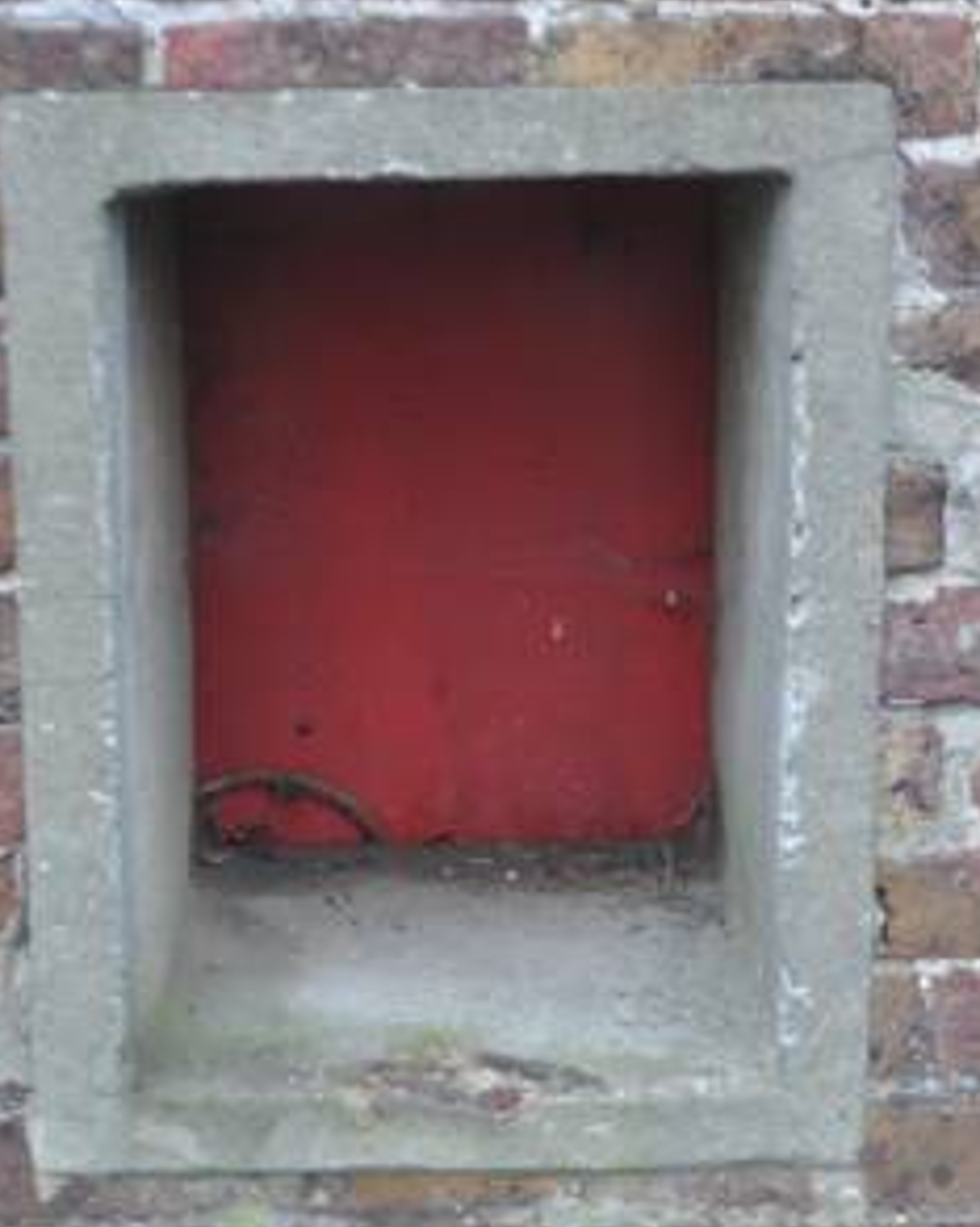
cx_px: 465
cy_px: 649
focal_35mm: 72
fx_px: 2613
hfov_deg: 21.2
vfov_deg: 26.4
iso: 720
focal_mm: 30
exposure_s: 1/60
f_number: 4.5
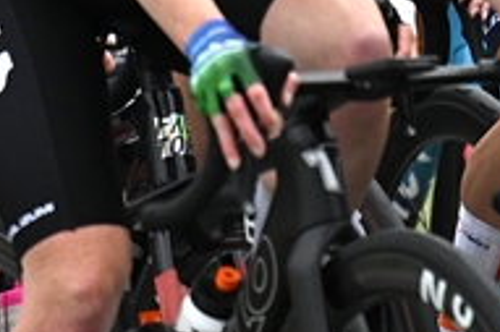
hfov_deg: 2.1
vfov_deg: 1.4
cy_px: 173
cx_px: -801
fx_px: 13377
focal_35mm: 964
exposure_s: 1/13000
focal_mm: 120
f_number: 2.8
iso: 800
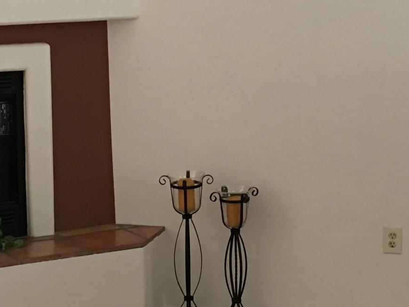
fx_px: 1182
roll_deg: +0.2
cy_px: 73
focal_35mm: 100
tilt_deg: -4.8
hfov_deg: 19.6
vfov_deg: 14.7
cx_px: 280
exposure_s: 1/15
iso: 64
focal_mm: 4.15
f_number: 2.2
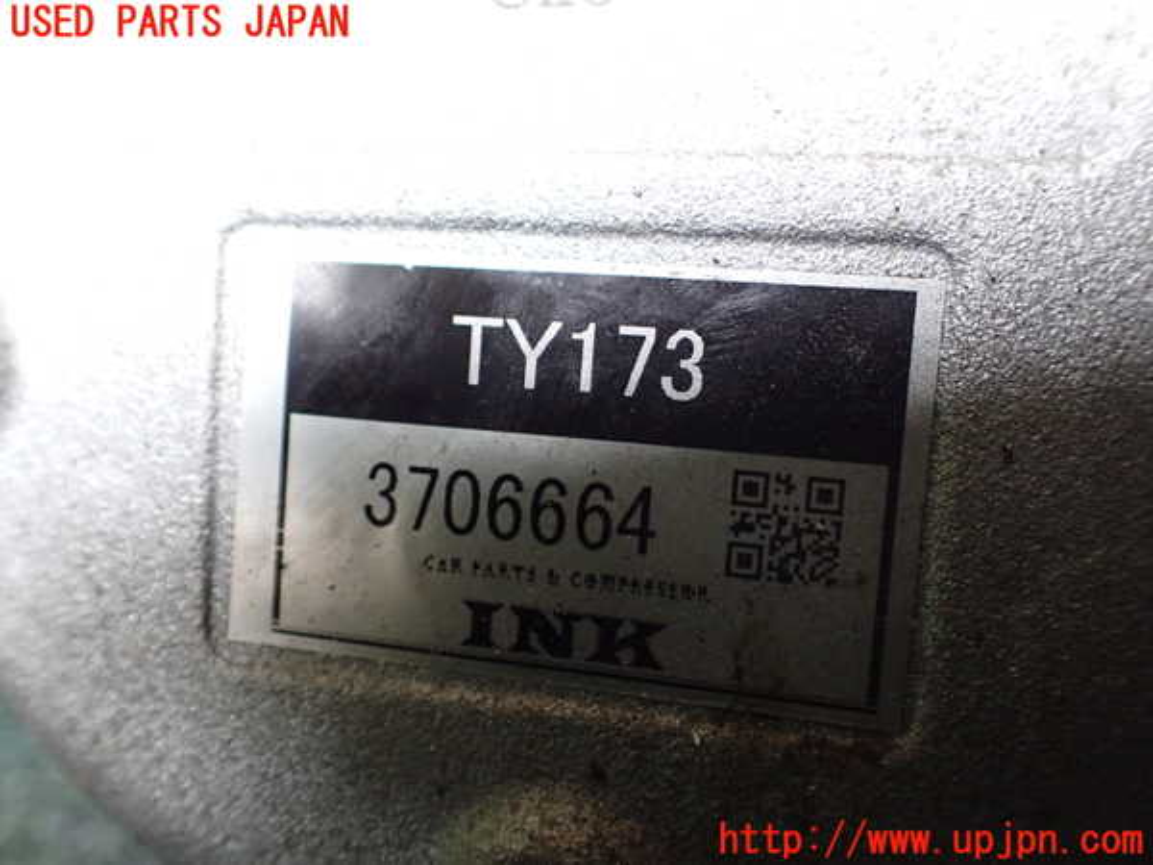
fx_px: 999
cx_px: 576
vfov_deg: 46.8
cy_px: 432
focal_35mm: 30
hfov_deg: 60.0
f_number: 2.3
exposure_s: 1/80
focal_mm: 5.4
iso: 800
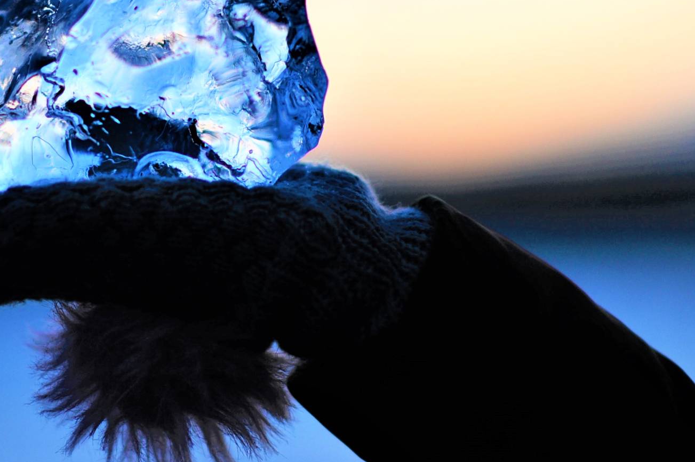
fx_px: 3222
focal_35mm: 167
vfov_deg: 8.2
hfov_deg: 12.3
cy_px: 135
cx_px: 166
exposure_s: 1/400
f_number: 1.4
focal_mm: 85
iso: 400
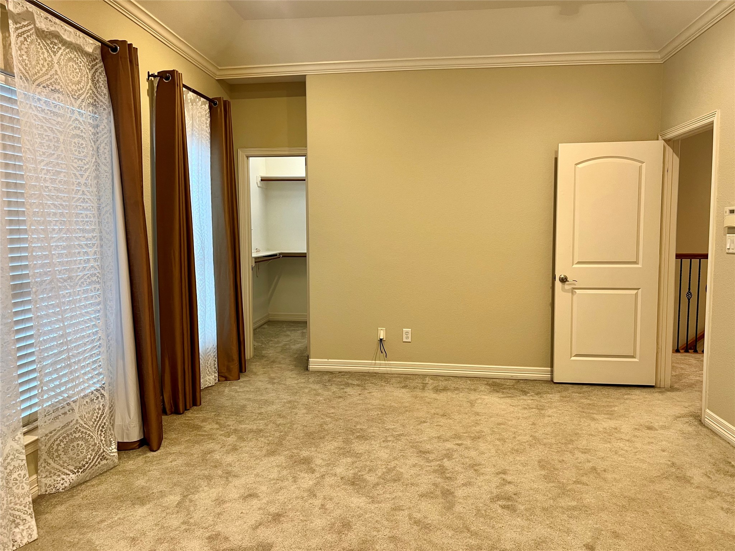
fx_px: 552
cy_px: 276
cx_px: 368
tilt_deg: -5.2
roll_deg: -0.1
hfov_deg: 67.3
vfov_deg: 53.1
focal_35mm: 26
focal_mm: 5.7
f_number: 1.5
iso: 125
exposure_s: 1/60
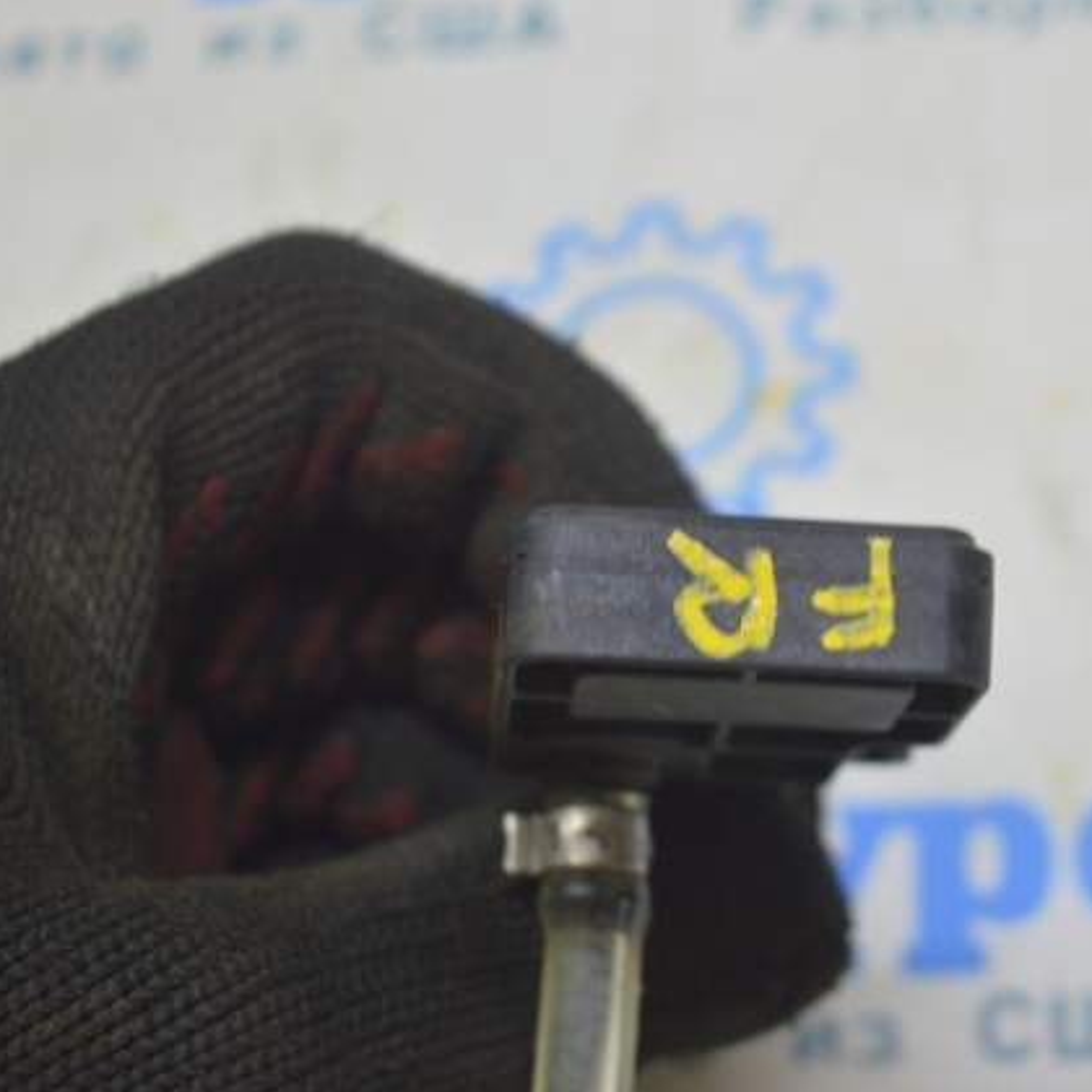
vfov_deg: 16.3
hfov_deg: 16.3
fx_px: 3806
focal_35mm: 107
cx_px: 736
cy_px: 545
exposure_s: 1/20
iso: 400
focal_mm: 55
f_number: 5.6
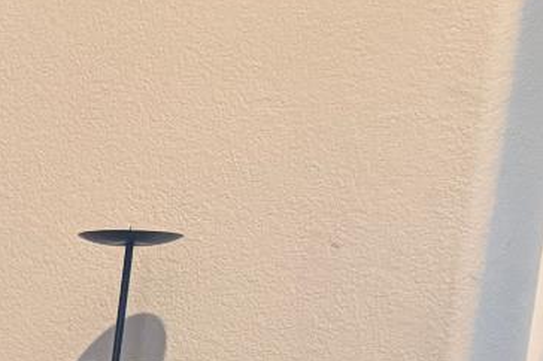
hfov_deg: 15.6
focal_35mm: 103
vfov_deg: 12.2
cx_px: -555
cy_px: 656
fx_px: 1552
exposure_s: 1/40
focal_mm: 6.76
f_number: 1.78
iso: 800
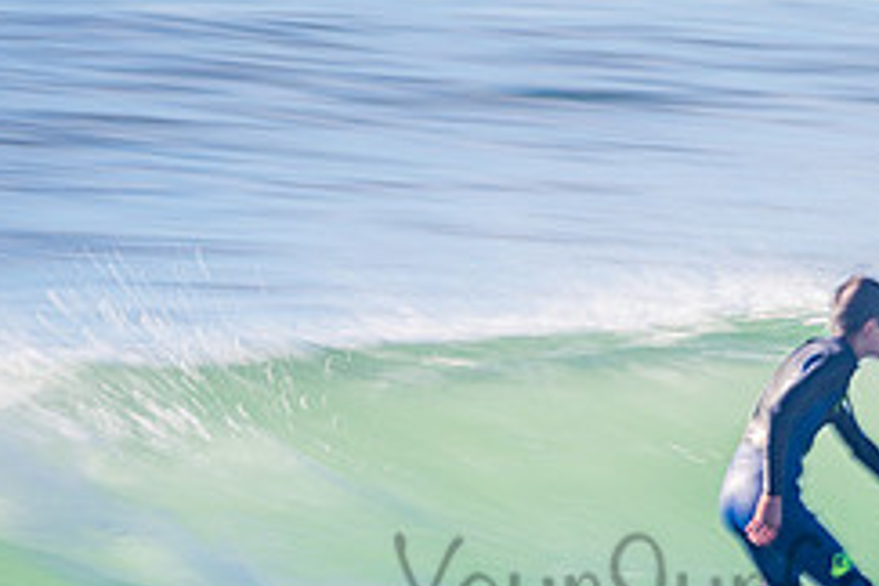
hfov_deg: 1.7
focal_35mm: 1195
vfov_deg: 1.2
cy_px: 559
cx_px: 767
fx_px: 29176
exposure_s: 1/20
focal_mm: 500
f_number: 10
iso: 31
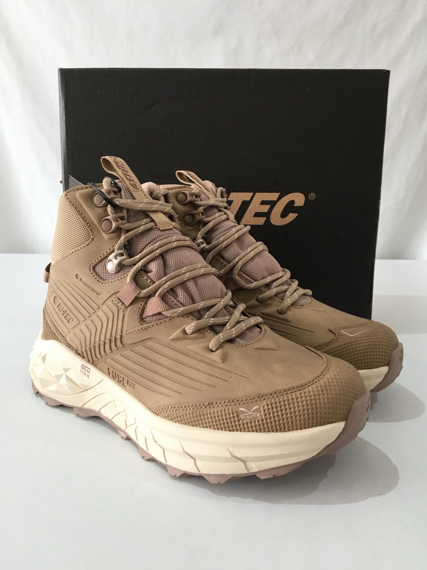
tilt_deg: -12.9
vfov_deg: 61.7
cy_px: 285
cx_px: 214
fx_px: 477
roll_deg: -1.5
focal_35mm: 29
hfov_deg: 48.2
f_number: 2.2
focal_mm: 4.15
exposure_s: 1/33
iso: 50
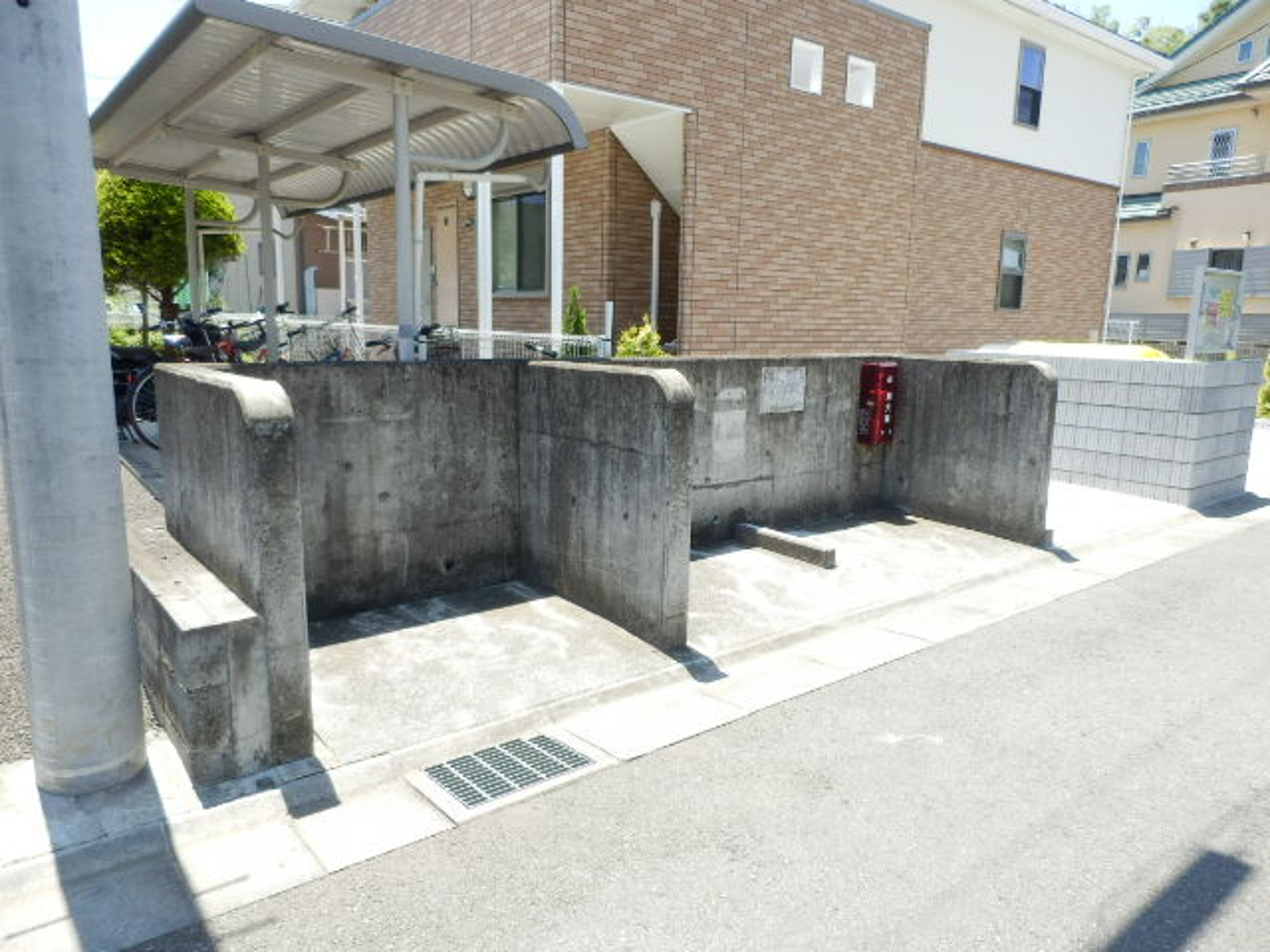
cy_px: 476
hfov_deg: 71.6
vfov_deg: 56.8
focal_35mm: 24
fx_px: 881
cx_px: 635
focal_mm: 4.2
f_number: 3
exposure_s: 1/320
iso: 80
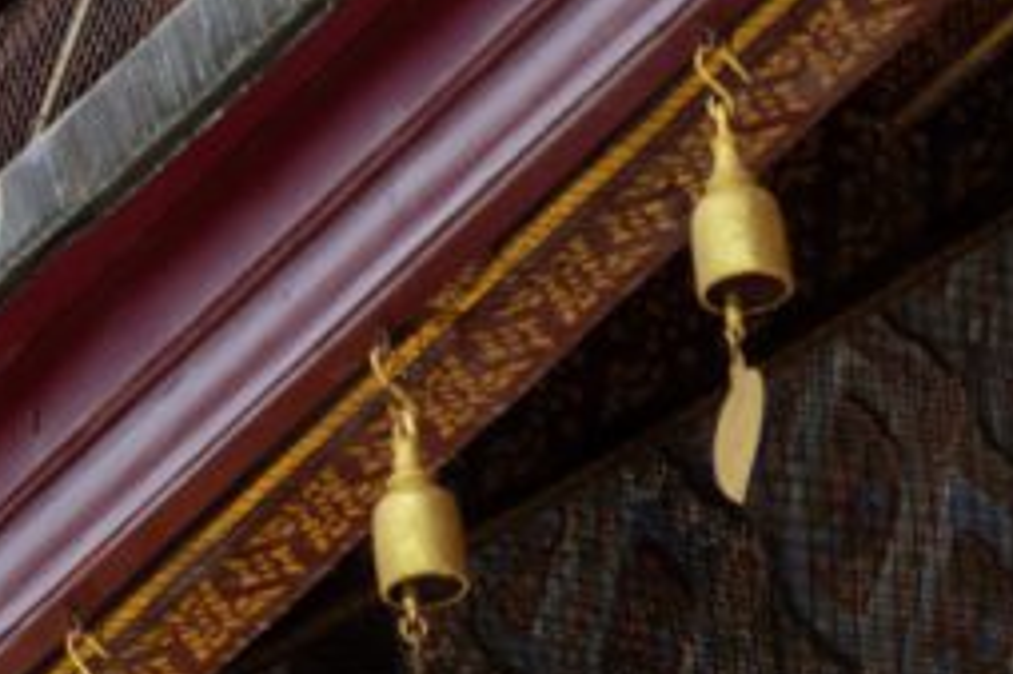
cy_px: 401
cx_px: -885
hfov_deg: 2.1
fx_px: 27220
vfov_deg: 1.4
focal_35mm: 968
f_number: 8
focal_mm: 240
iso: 160
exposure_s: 1/250
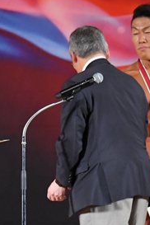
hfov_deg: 2.2
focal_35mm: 616
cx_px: -25
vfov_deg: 3.3
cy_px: 183
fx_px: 3850
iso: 4000
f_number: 5.6
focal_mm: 145
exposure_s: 1/400
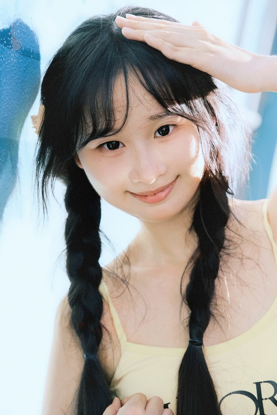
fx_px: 958
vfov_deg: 24.5
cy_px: 208
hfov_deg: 16.5
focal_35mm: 83
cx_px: 138
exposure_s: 1/500
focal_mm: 55
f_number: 2.8
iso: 320
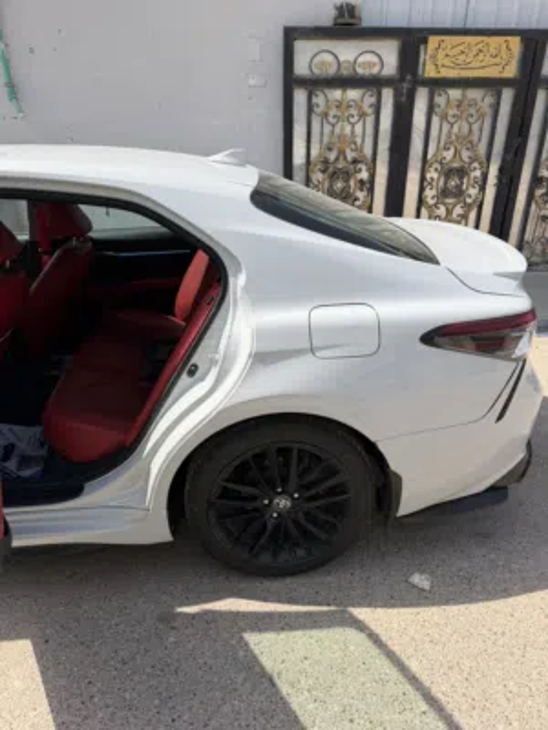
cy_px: 365
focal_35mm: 24
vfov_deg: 71.6
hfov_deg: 56.8
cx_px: 274
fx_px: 507
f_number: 1.78
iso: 80
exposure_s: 1/2907
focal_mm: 6.76
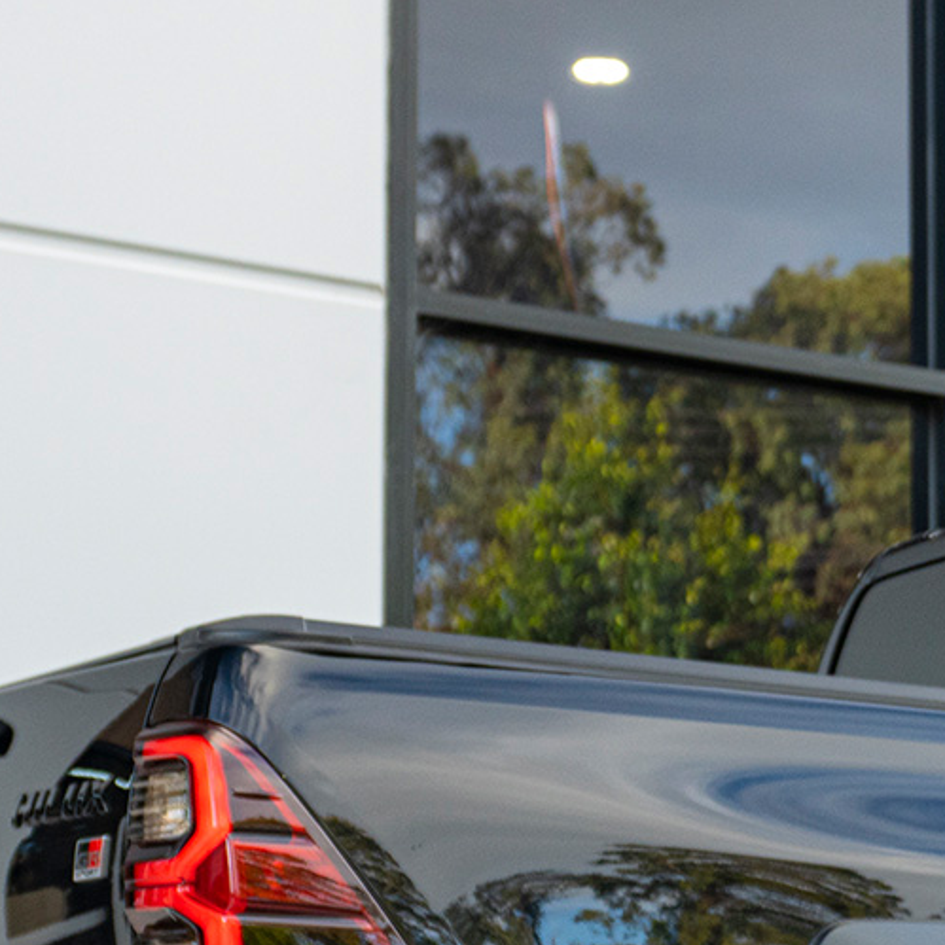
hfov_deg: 17.6
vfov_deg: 18.1
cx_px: 1252
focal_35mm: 92
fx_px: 2842
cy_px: 1059
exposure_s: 1/160
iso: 400
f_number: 4
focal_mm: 30
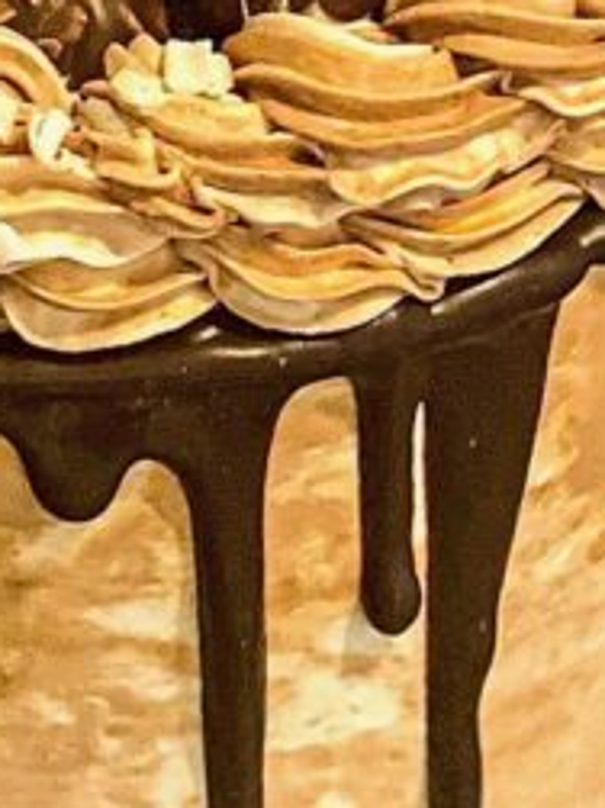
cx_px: 84
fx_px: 4945
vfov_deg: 9.3
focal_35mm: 212
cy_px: 122
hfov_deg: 7.0
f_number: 2
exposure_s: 1/25
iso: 400
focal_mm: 6
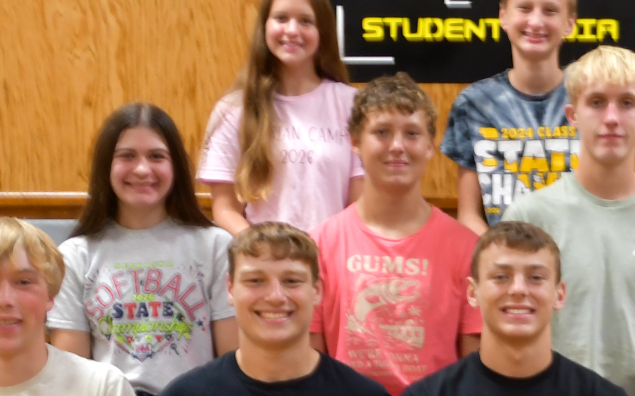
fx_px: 2076
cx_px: 493
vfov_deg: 10.5
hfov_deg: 17.3
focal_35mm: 120
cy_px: 627
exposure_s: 1/30
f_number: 3.8
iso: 560
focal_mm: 22
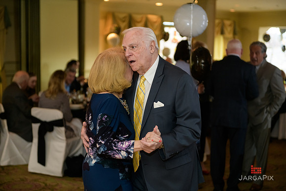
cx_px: 143
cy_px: 96
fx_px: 556
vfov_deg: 19.5
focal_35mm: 70
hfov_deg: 28.8
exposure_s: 1/125
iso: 1600
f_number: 2.8
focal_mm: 70
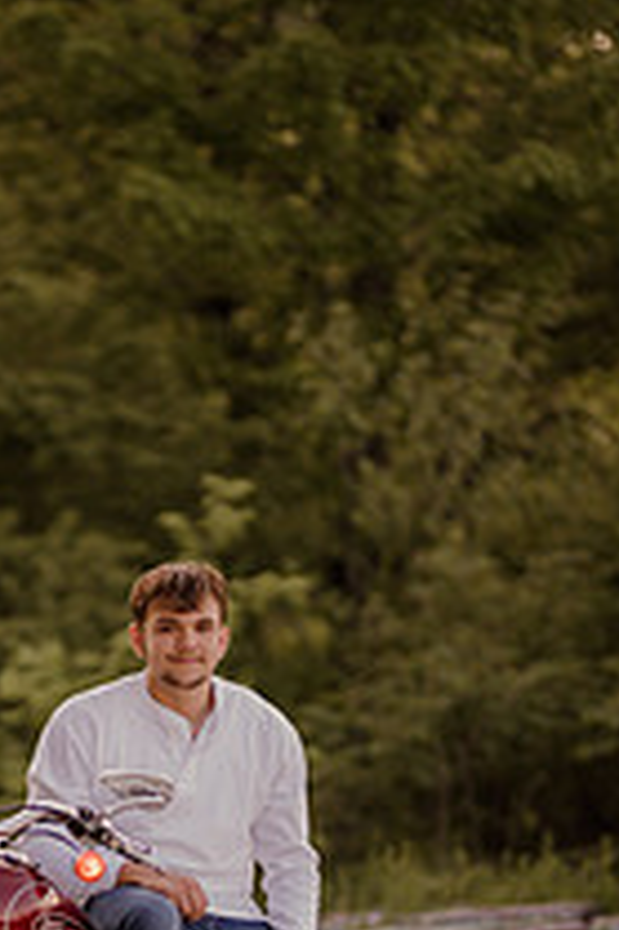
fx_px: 4727
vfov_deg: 11.2
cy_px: 845
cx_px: 45
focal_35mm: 183
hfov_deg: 7.5
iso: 100
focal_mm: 85
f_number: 1.4
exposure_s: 1/400
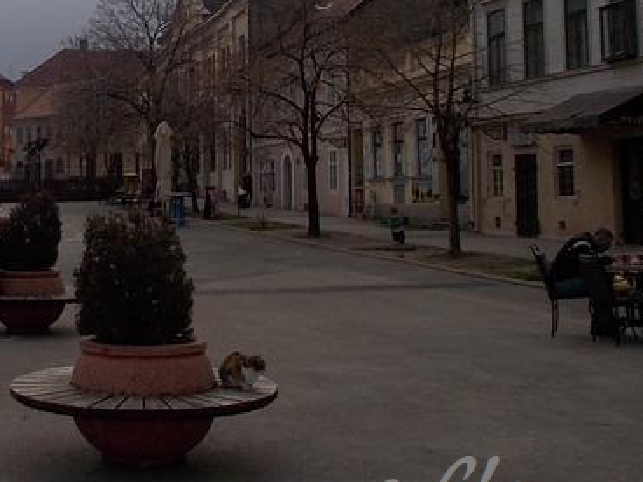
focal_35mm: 63
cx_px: 82
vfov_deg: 22.7
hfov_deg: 29.6
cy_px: 42
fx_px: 1170
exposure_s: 1/1000
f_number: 3.3
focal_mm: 4.1
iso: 80
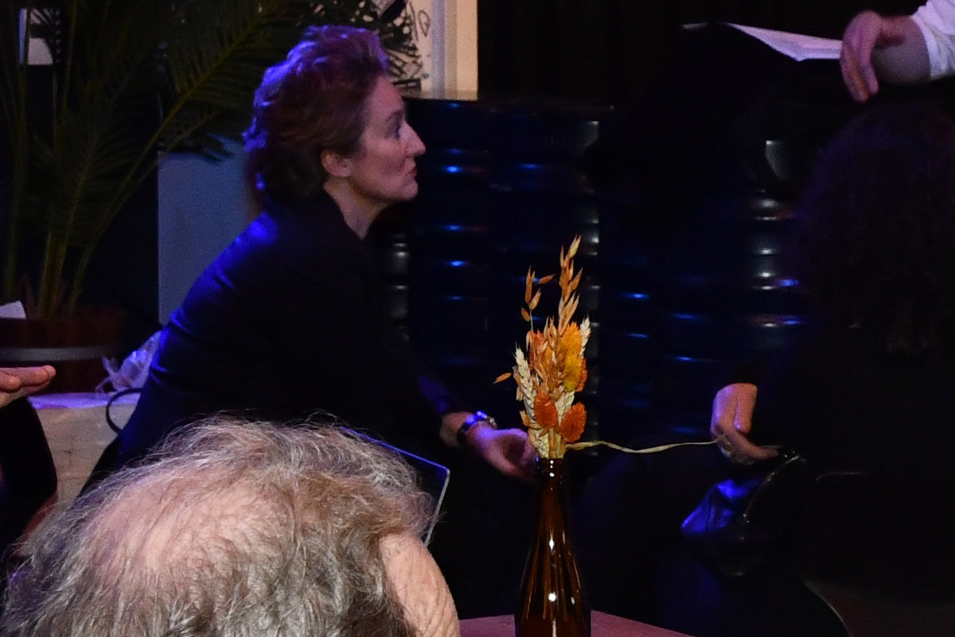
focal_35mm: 145
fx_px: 3847
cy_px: 417
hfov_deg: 14.0
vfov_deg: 9.5
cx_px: 905
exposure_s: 1/125
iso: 1600
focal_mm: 24
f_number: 6.3
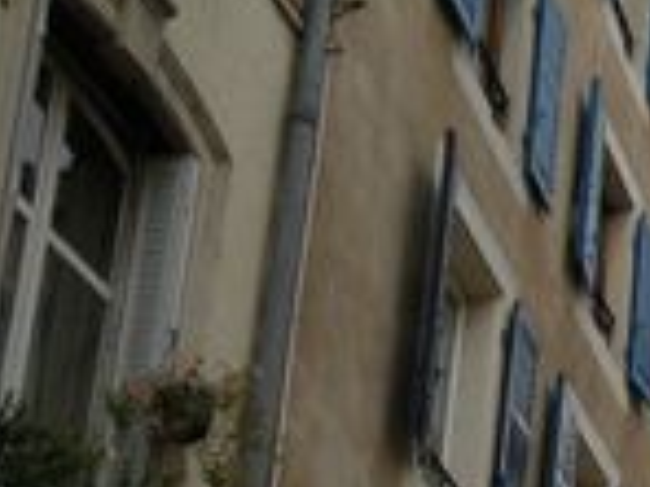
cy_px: 818
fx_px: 2141
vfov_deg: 12.1
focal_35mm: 114
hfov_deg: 15.6
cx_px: 1036
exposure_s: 1/142
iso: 64
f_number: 5
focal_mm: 5.8
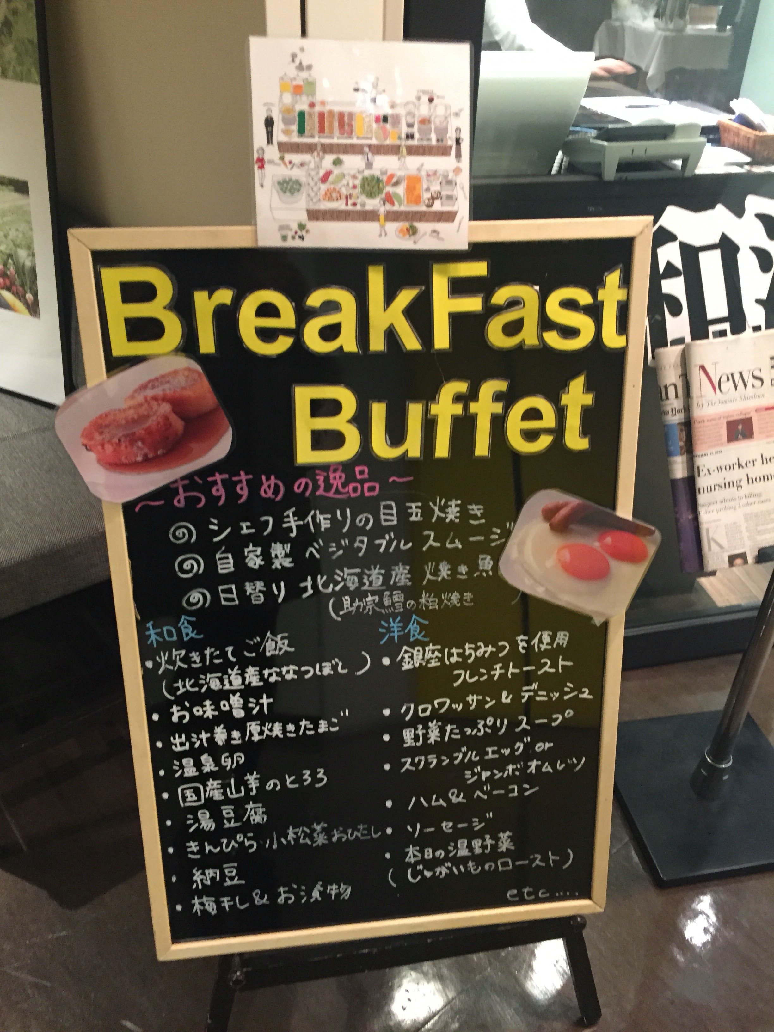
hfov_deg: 48.2
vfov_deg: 61.7
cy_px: 516
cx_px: 387
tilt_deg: -34.9
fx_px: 865
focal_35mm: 29
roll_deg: -1.9
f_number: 2.2
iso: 250
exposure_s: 1/17
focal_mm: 4.15
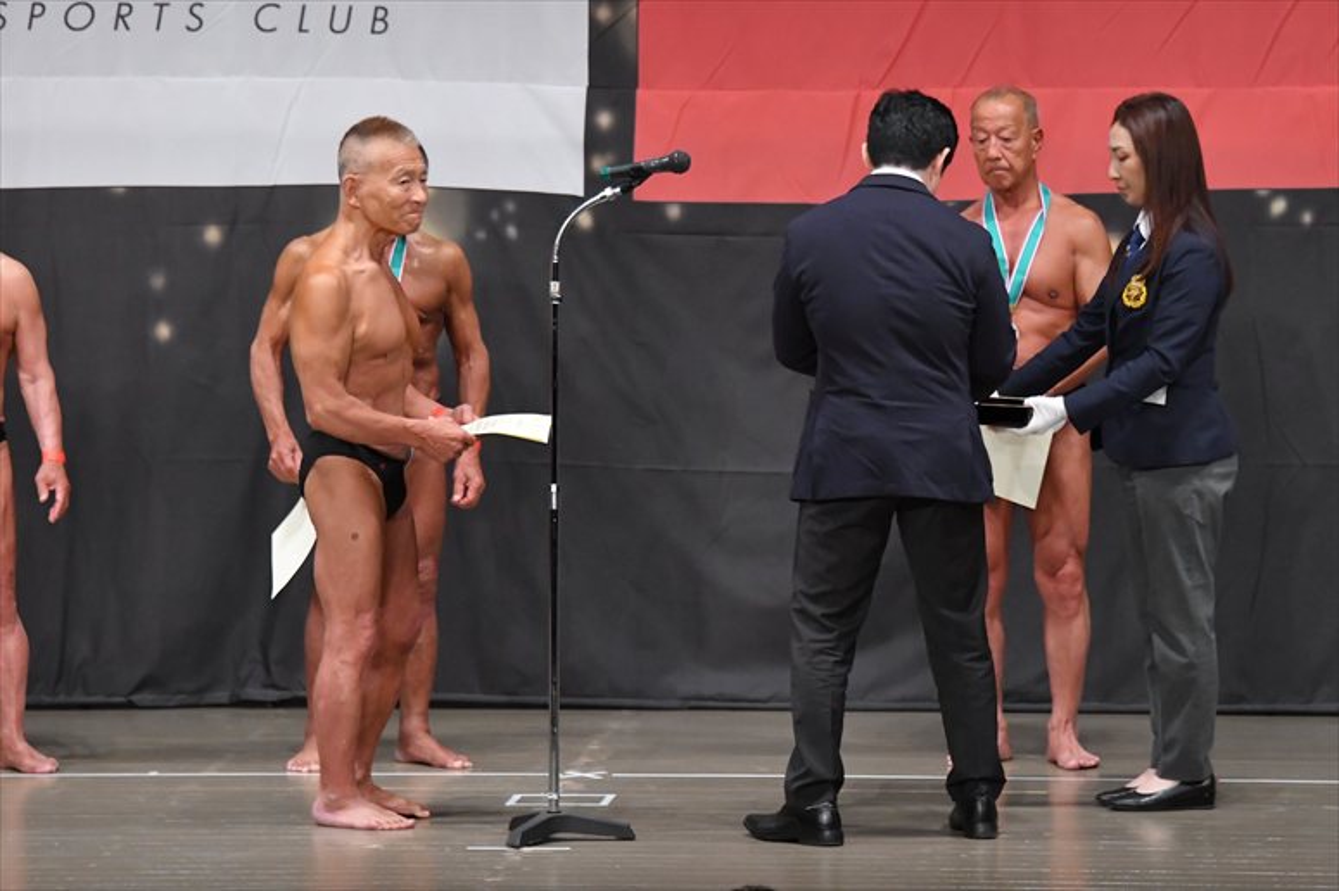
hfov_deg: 10.2
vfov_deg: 6.8
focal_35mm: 202
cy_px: 446
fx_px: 7510
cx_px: 670
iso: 5000
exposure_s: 1/400
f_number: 5.6
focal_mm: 135
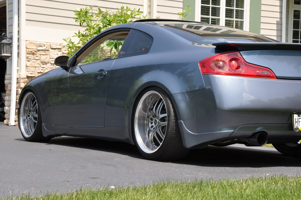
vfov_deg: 17.4
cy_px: 100
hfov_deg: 26.0
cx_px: 150
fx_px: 651
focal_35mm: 78
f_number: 9
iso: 200
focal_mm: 52
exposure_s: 1/200
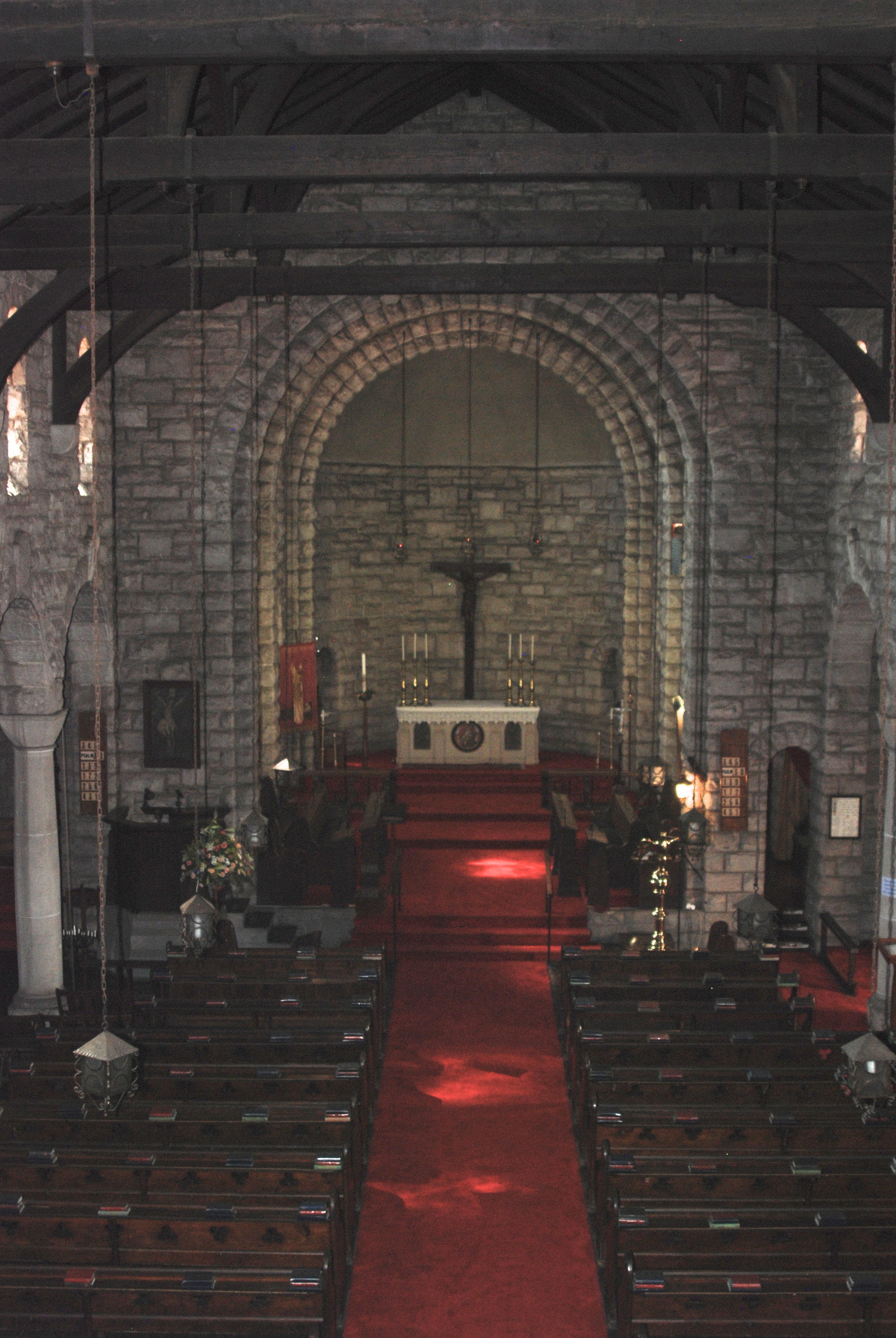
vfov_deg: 46.3
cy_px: 669
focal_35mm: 42
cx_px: 448
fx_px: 1563
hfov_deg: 32.0
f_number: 4
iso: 400
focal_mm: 28
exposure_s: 1/60
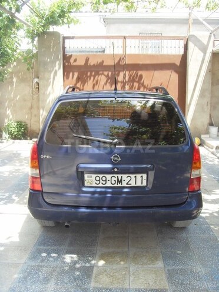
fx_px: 329
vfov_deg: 47.9
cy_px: 146
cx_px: 110
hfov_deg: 36.8
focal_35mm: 39
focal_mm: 6.6
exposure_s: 1/180
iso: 80
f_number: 3.5
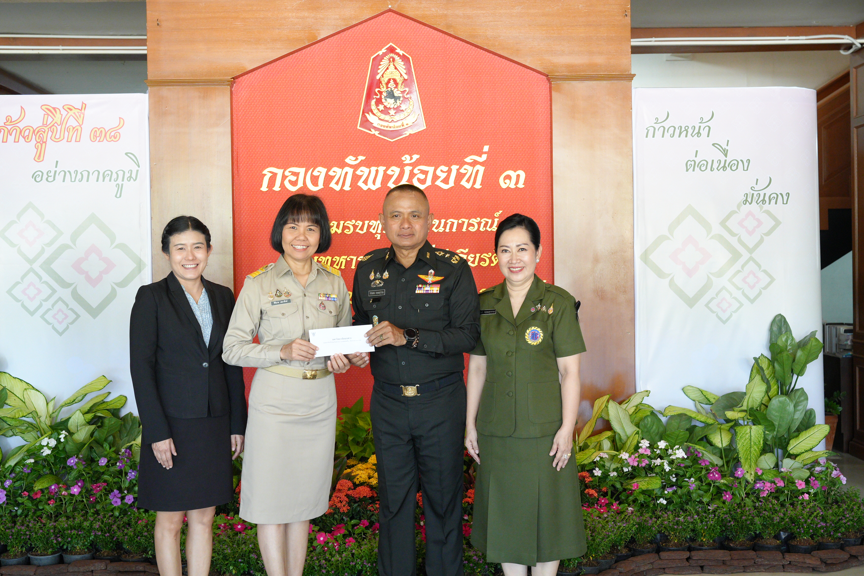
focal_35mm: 47
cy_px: 288
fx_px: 1128
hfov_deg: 41.9
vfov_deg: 28.6
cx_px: 432
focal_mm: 47
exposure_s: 1/160
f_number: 5
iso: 5000
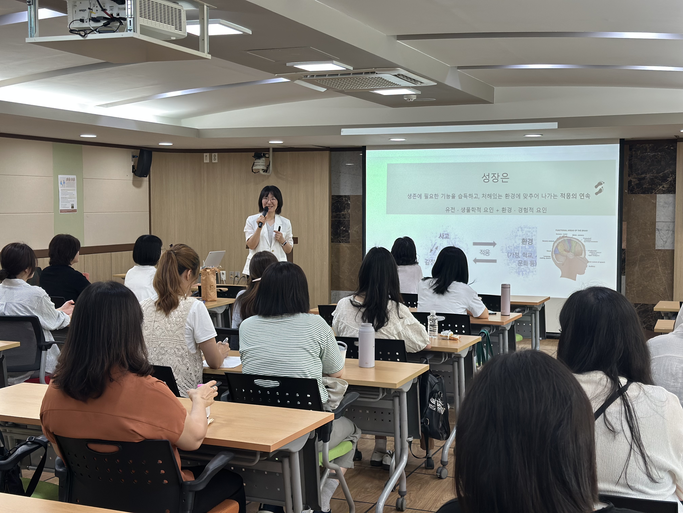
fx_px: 947
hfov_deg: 39.7
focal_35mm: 48
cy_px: 256
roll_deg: -0.1
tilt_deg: -3.6
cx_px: 342
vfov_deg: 30.3
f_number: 1.78
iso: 125
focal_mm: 6.86
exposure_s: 1/120
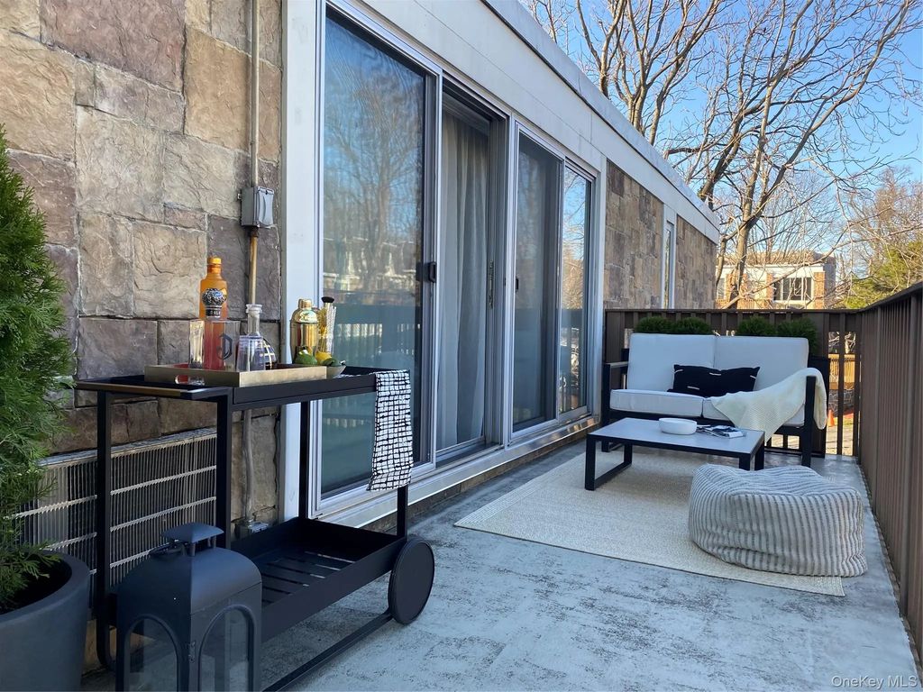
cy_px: 346
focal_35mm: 26
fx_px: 693
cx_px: 462
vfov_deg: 53.1
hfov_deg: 67.3
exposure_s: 1/327
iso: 32
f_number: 1.8
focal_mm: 4.25
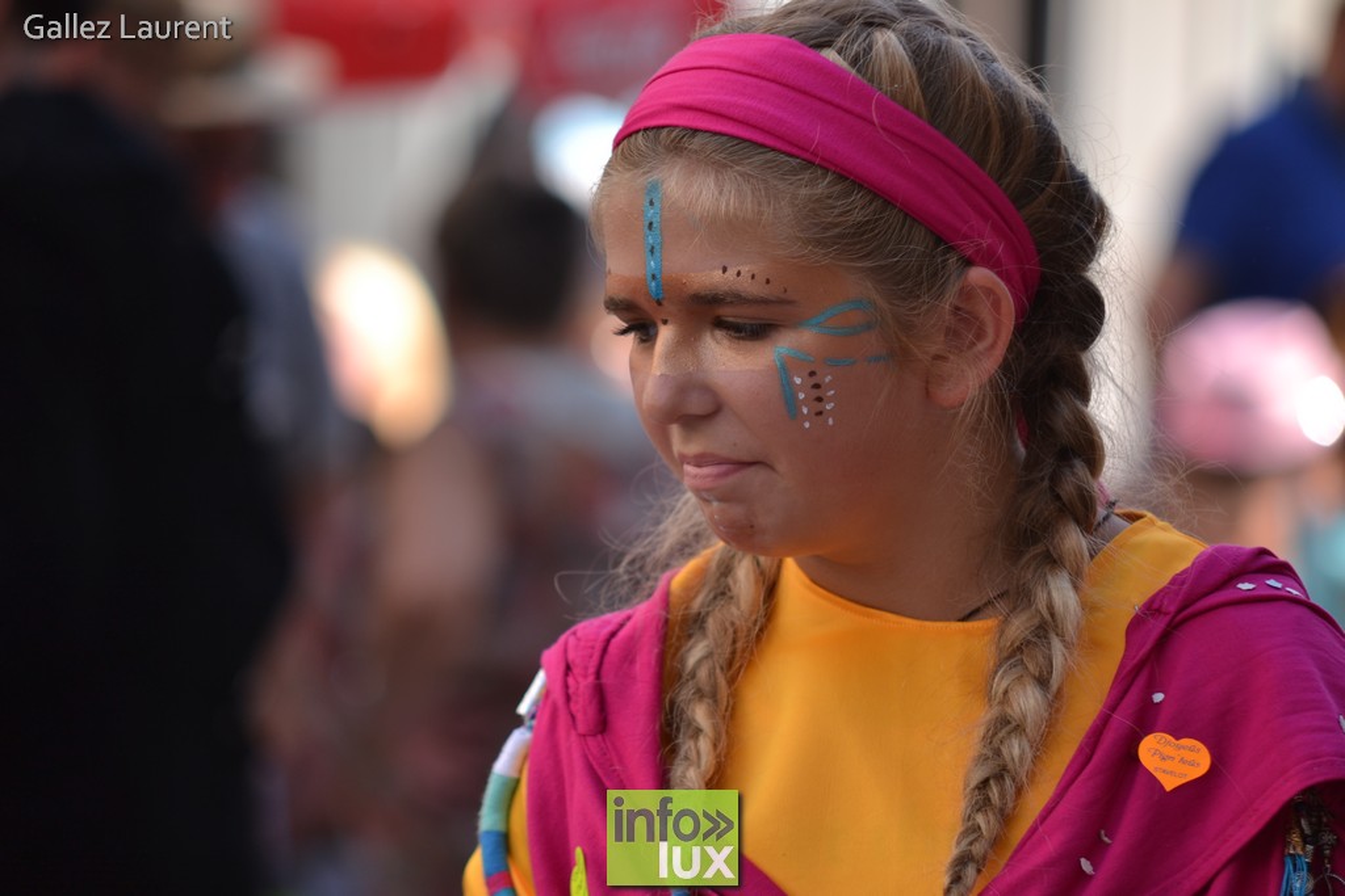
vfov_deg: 7.6
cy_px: 448
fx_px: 6725
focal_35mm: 180
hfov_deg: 11.4
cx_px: 672
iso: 100
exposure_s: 1/500
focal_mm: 120
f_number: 2.8
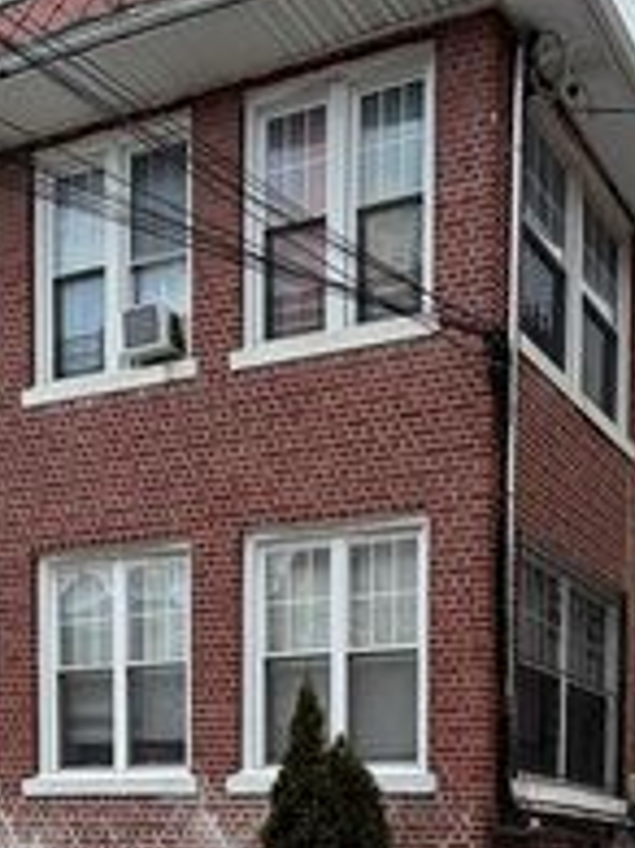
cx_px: 596
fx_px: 1175
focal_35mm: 48
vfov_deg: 33.7
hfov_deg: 28.8
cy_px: 963
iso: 50
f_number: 2.2
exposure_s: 1/177
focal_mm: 2.22
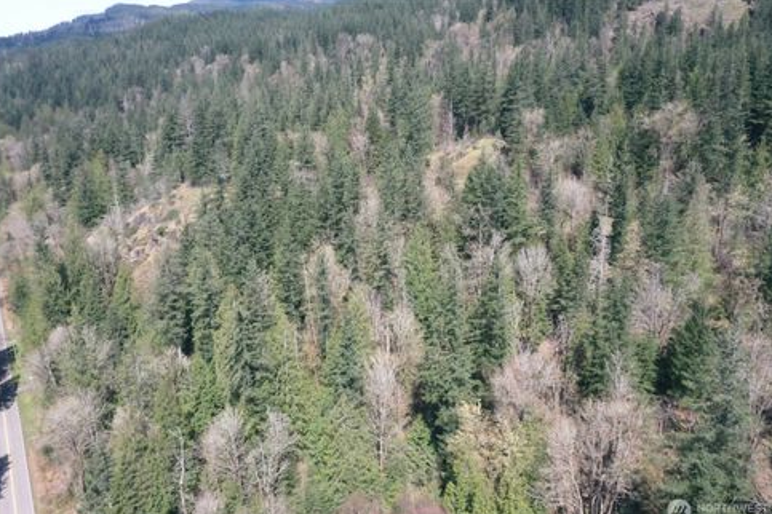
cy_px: 263
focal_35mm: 29
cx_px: 382
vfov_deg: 45.0
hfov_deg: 63.7
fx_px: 622
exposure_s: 1/3200
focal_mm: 10.26
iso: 3200
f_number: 7.1
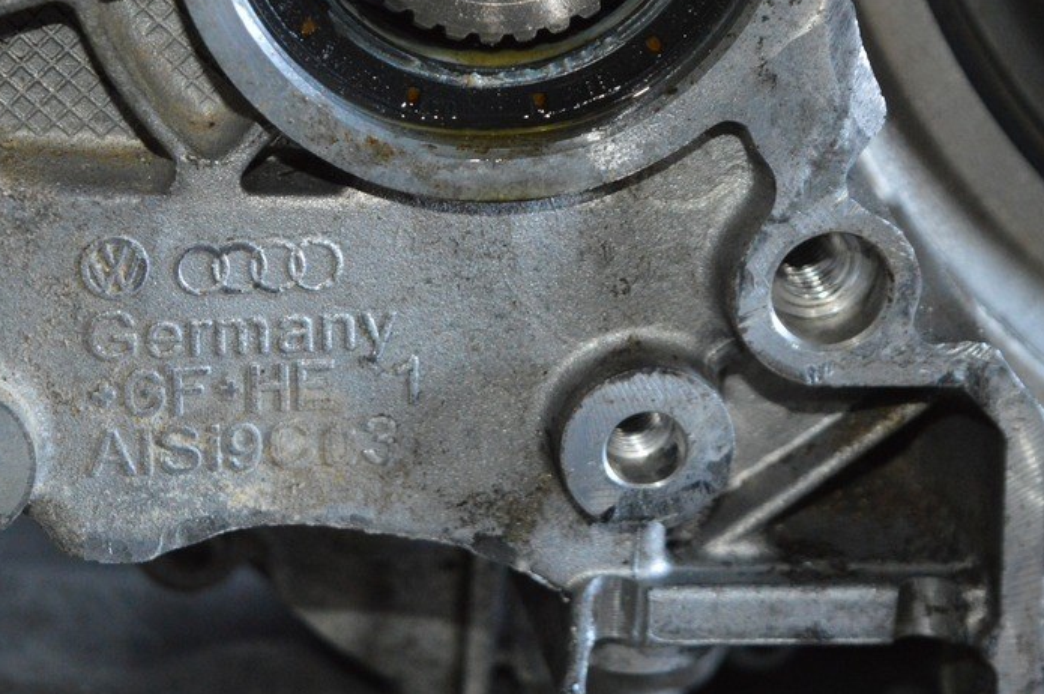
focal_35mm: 115
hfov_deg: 17.7
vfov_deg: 11.9
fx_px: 3332
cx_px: 284
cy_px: 343
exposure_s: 1/30
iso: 2200
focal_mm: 52
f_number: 5.6
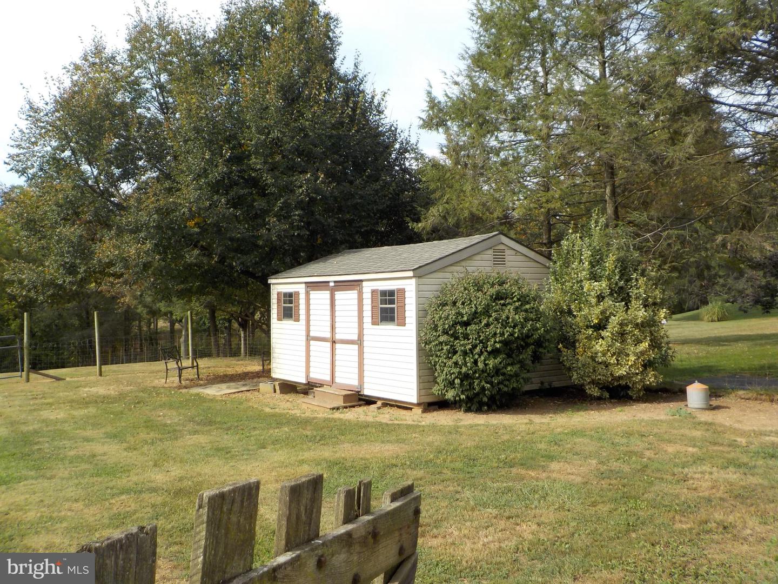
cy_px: 292
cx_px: 389
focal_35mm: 30
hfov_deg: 60.0
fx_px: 674
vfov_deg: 46.8
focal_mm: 4.1
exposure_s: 1/640
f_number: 3.3
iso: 125
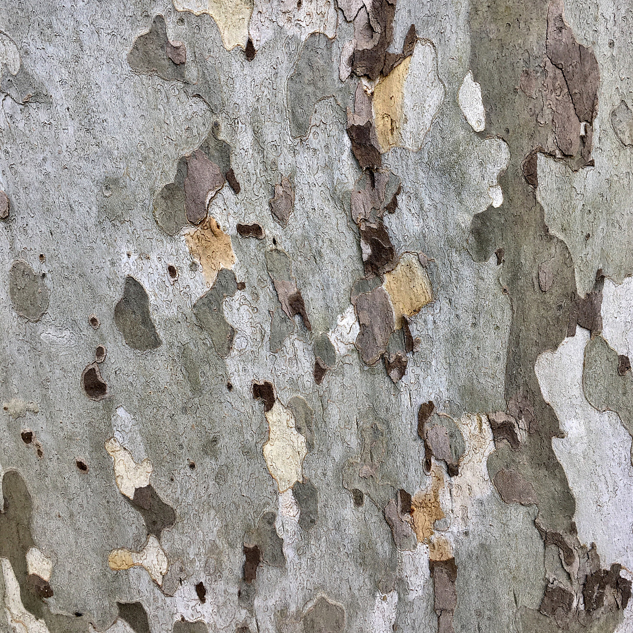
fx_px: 724
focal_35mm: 35
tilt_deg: -11.0
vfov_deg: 47.2
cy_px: 292
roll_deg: +4.2
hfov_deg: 47.2
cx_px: 321
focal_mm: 4.15
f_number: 2.2
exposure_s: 1/270
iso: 25
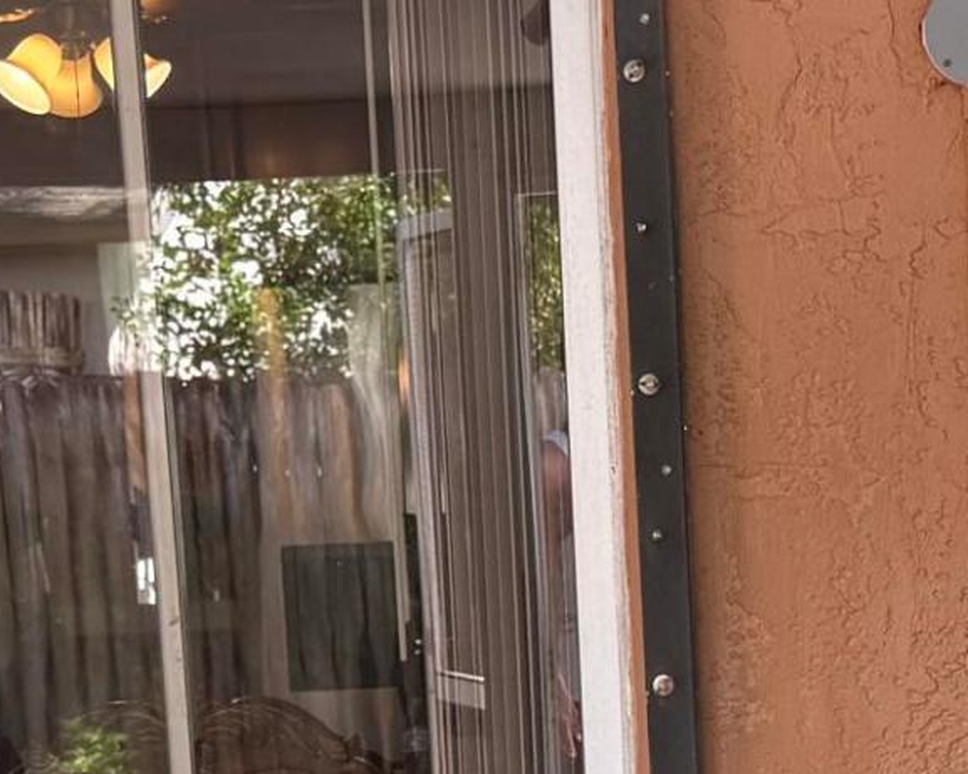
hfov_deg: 16.4
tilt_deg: -8.9
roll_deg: +3.2
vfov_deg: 12.8
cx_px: 565
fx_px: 3350
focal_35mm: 117
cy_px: 954
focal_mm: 6.76
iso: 100
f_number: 1.78
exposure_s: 1/121
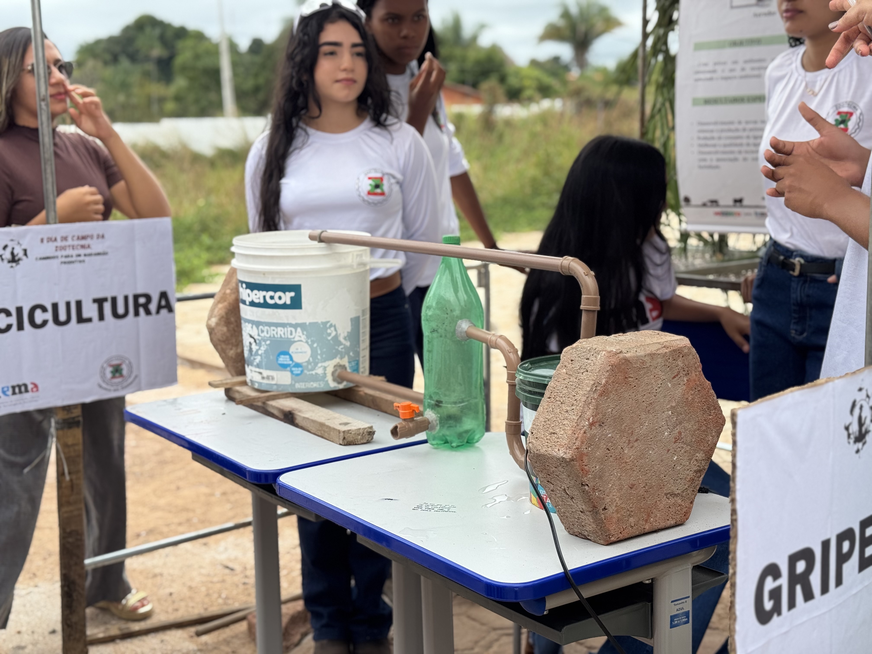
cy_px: 327
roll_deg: +0.9
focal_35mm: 48
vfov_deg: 30.3
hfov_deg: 39.7
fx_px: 1209
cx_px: 436
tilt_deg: -10.8
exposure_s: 1/2179
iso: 64
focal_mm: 6.76
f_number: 1.78
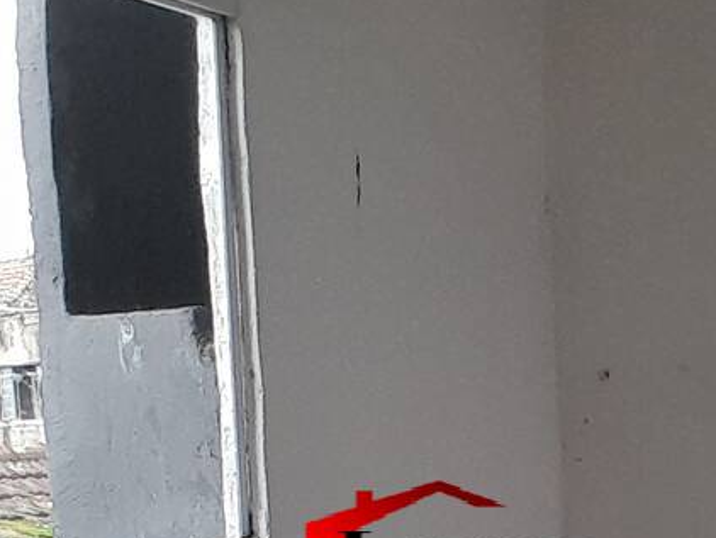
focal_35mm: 58
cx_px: 514
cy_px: 555
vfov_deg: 24.0
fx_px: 1200
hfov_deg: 32.7
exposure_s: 1/120
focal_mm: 1.46
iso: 80
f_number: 2.2
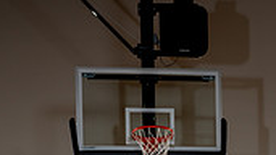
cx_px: 184
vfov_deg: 12.4
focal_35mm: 80
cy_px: 350
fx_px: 585
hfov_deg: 26.4
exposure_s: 1/250
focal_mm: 29
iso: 200
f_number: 5.6
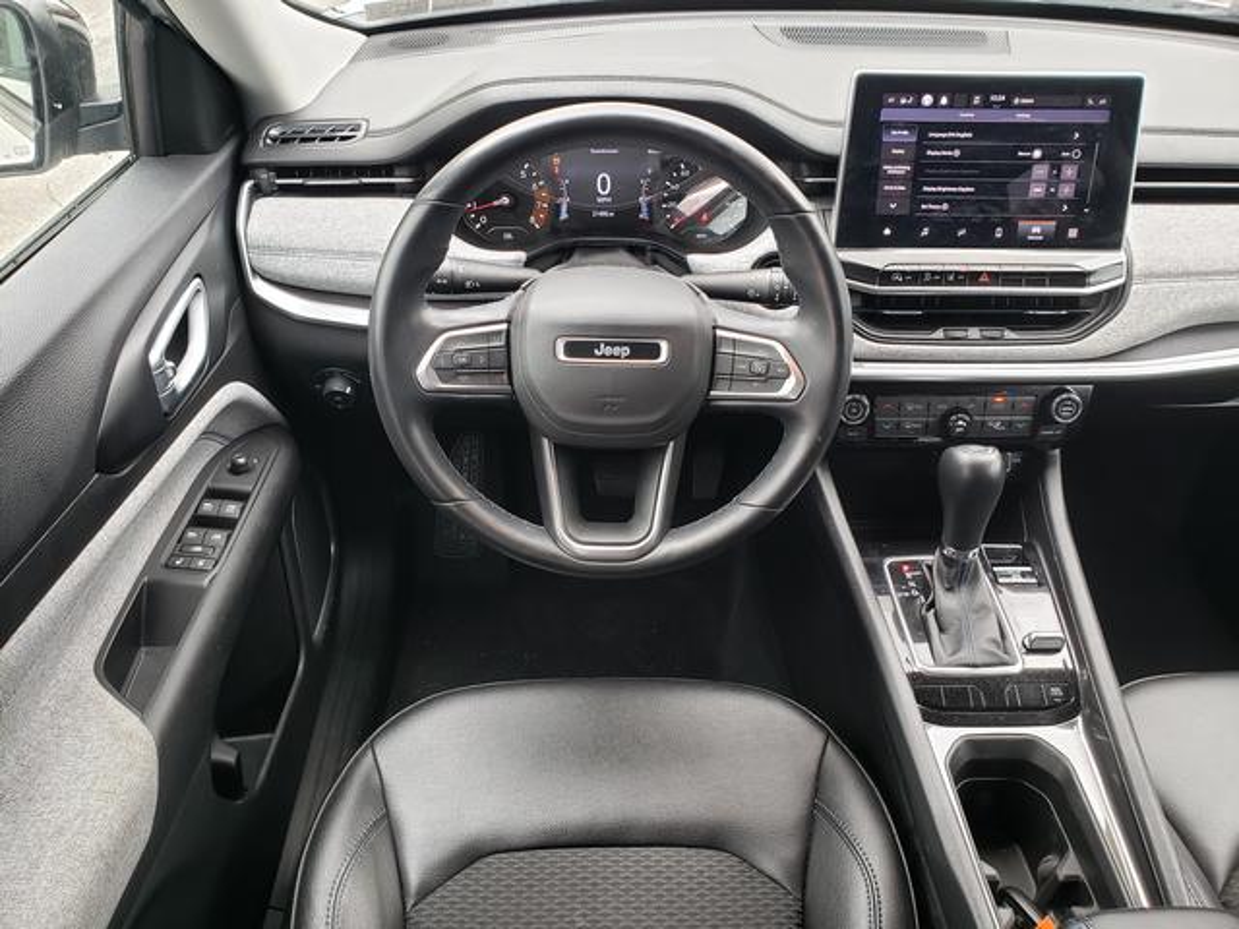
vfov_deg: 53.1
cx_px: 620
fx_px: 931
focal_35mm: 26
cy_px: 464
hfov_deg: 67.3
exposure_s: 1/43
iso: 64
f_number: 2.4
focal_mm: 4.3
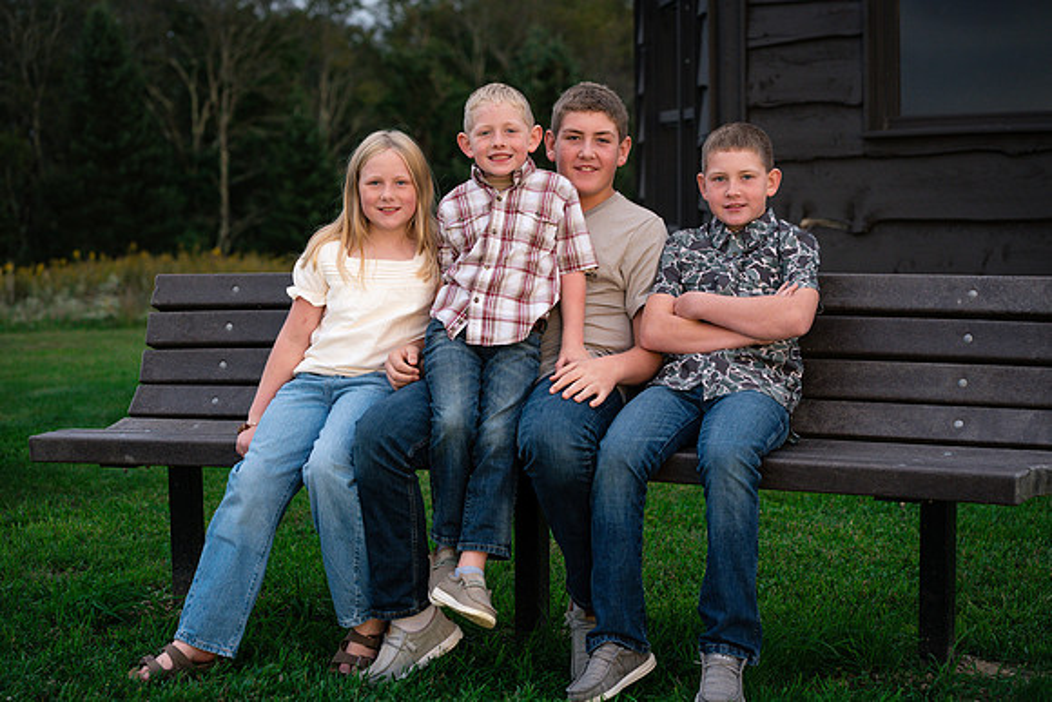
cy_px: 351
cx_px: 526
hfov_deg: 23.9
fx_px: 2484
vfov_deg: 16.1
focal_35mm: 85
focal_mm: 85
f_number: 4.5
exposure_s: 1/320
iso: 640
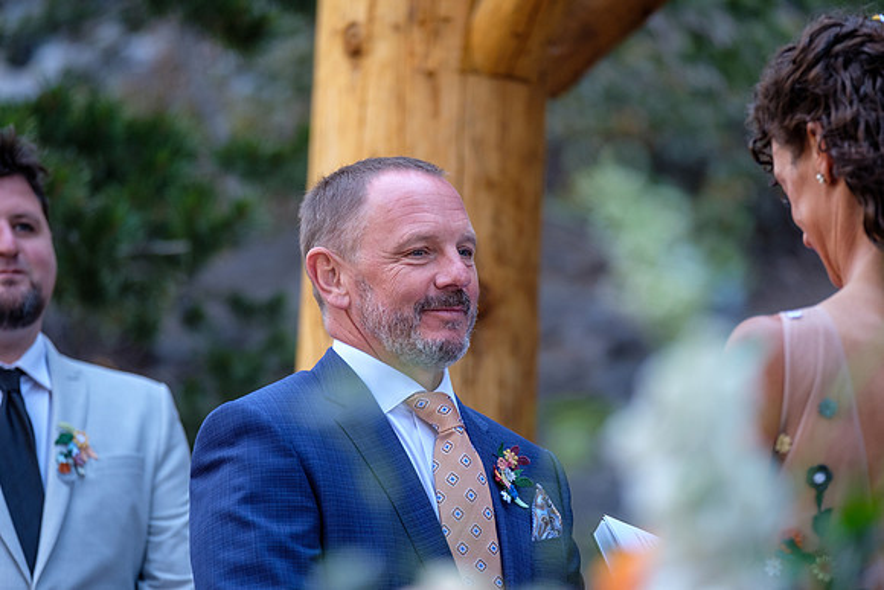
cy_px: 295
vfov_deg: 6.8
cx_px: 442
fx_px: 4961
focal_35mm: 202
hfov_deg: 10.2
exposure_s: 1/160
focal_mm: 134.4
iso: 800
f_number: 2.8
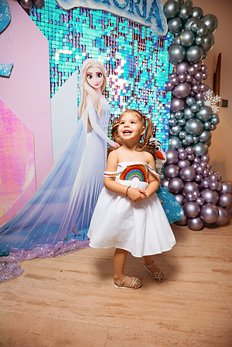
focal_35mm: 24
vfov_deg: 73.7
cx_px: 116
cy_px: 174
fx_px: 232
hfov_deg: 53.1
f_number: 3.5
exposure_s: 1/800
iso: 250
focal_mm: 24
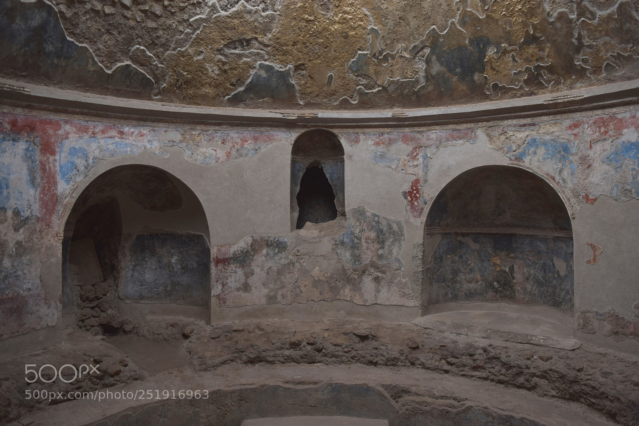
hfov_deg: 67.4
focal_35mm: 27
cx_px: 320
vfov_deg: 47.9
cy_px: 213
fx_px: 479
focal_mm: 18
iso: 100
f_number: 4.5
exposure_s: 1/80
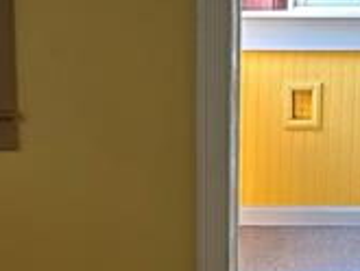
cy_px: 328
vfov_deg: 9.8
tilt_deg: -15.2
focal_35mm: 149
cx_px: 172
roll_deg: -0.7
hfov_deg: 13.2
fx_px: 1551
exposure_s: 1/60
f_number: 1.78
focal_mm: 6.86
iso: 200
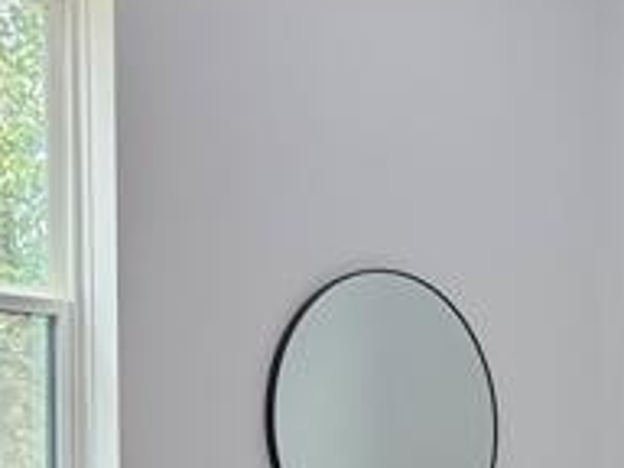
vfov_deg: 11.3
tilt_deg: -0.1
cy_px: 585
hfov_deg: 14.9
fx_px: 2307
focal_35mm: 128
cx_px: 725
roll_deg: +0.5
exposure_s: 1/271
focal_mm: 6.76
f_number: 1.78
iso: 100
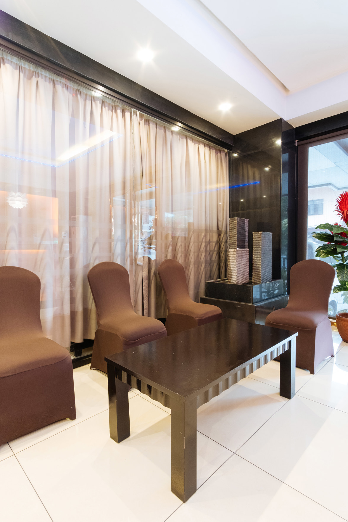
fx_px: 261
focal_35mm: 18
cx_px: 174
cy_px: 261
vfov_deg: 90.0
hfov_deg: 67.4
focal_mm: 12
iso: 1000
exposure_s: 1/2
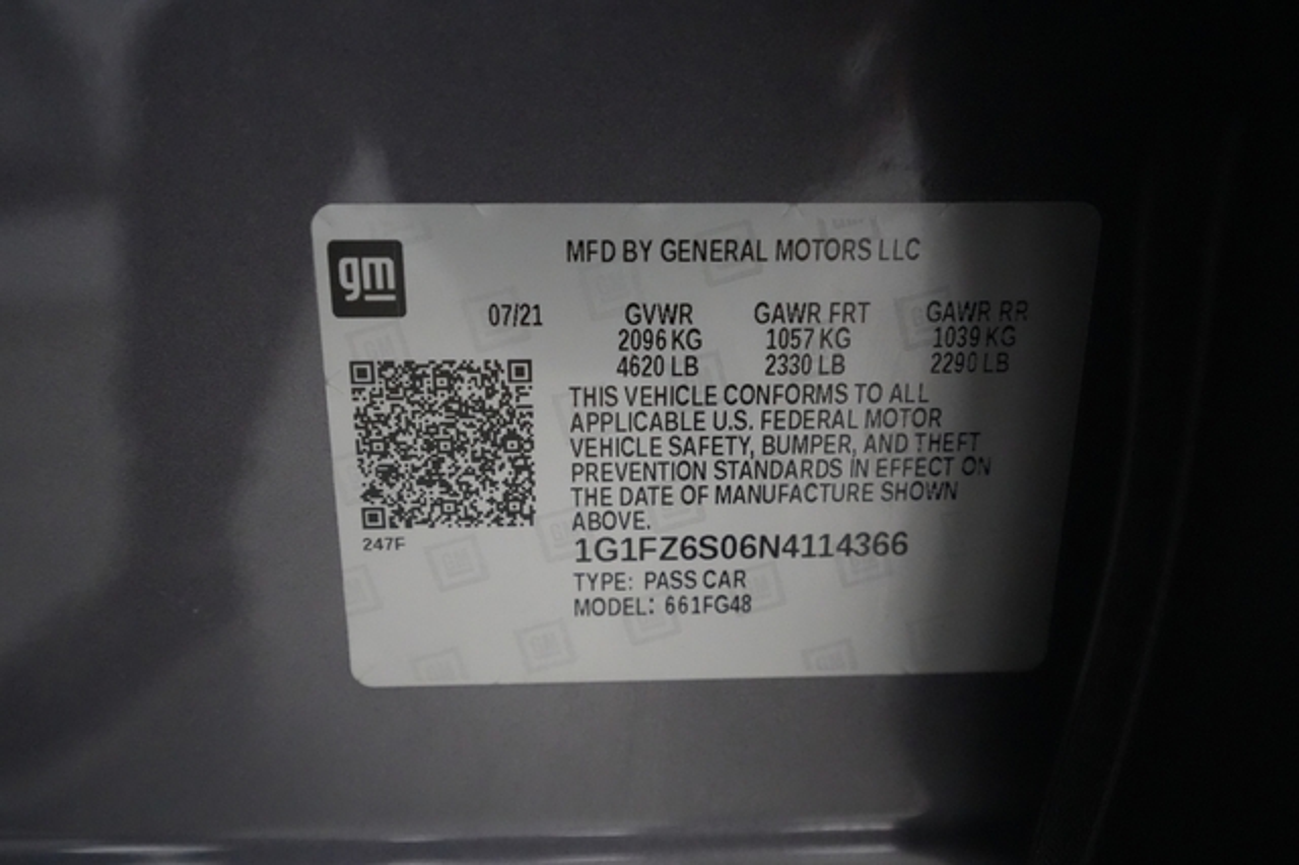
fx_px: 1010
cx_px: 650
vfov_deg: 46.4
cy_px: 432
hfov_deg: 65.5
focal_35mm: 28
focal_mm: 28
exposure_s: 1/200
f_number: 5
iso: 16000
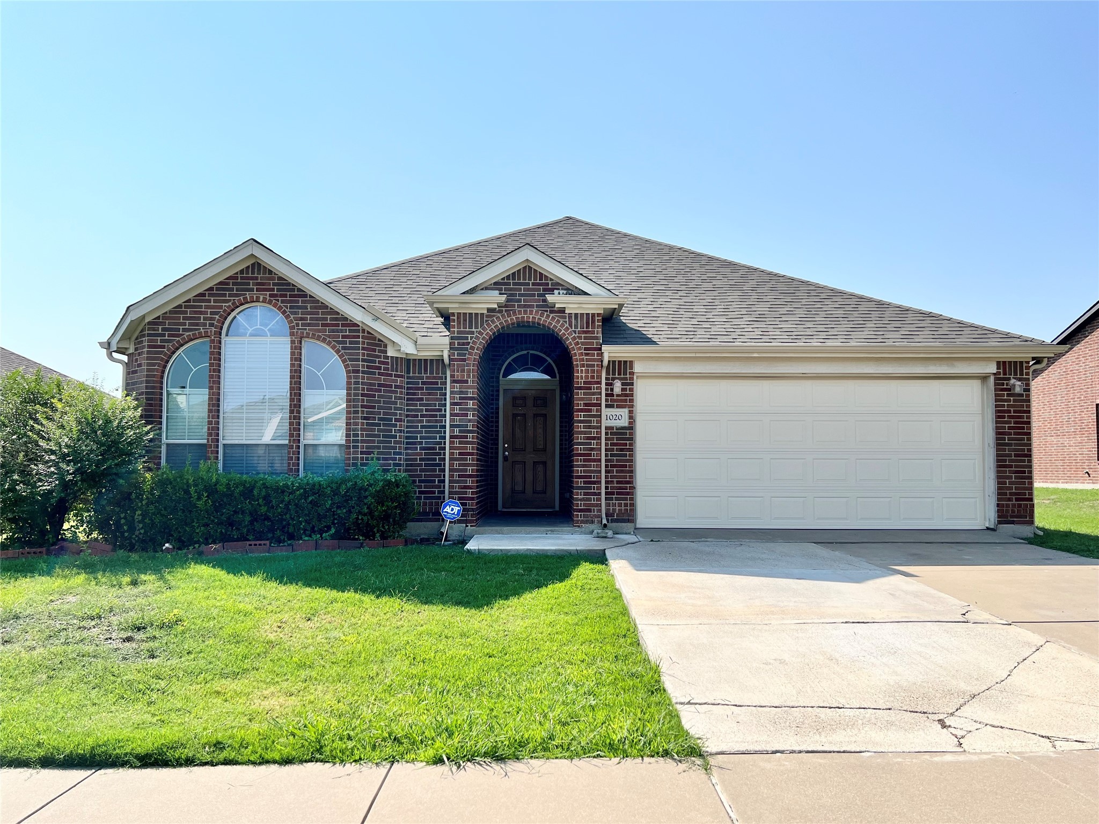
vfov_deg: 53.1
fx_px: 825
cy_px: 412
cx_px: 550
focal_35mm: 26
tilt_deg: +3.6
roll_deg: +0.2
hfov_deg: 67.3
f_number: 1.5
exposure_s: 1/5882
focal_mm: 5.7
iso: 50
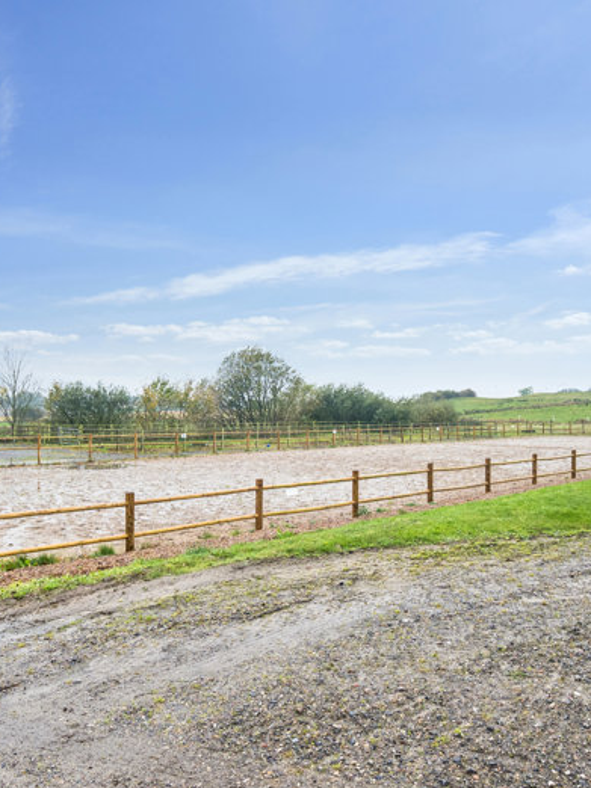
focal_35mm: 28
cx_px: 255
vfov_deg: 63.5
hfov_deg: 49.6
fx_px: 638
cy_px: 401
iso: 1250
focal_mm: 19
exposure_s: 1/160
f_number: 5
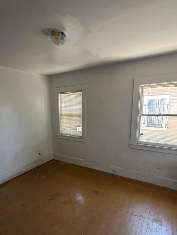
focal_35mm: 21
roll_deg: +0.4
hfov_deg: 62.9
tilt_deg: -7.4
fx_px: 143
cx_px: 72
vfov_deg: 78.7
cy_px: 130
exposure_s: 1/121
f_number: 2.2
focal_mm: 2.22
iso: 320
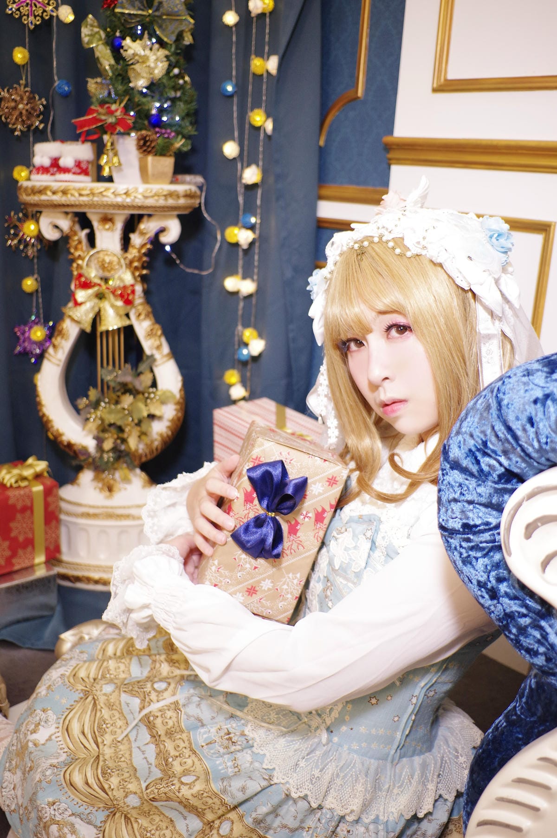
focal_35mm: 31
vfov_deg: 60.3
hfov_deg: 42.3
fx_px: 721
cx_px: 278
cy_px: 419
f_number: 3.2
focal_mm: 21
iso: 400
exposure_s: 1/80
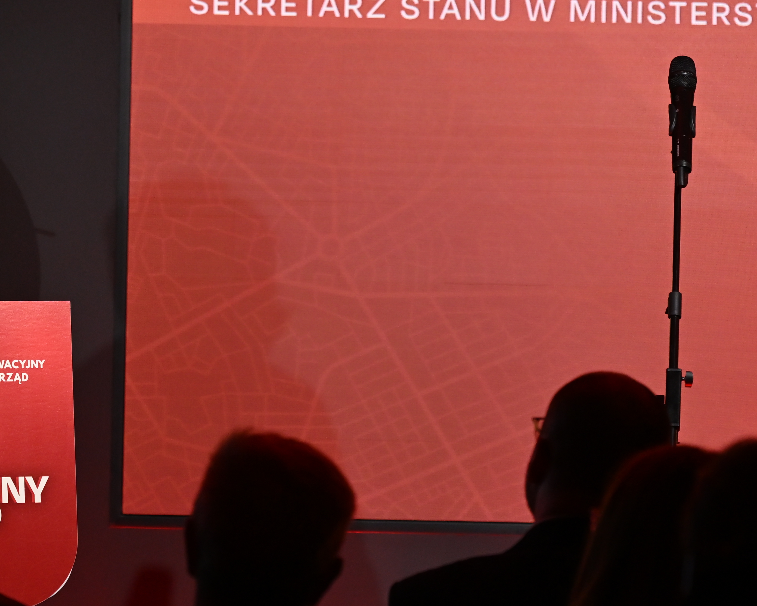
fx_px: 4750
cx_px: 136
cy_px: 242
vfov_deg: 7.3
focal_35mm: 212
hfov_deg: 9.1
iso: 2000
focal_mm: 104
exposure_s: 1/250
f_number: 4.5
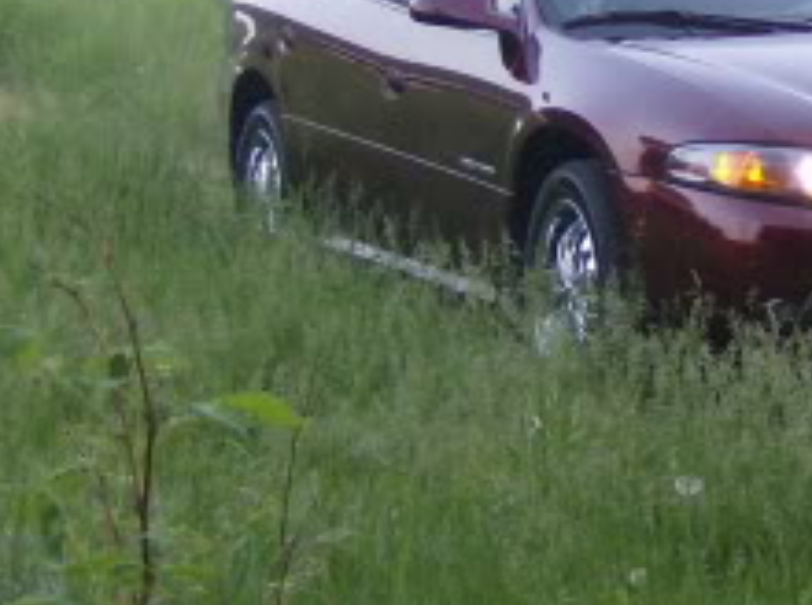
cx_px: 882
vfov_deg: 11.0
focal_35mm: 134
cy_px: 57
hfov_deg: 14.4
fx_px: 3136
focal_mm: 7.7
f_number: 3.1
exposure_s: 1/61.3
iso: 200
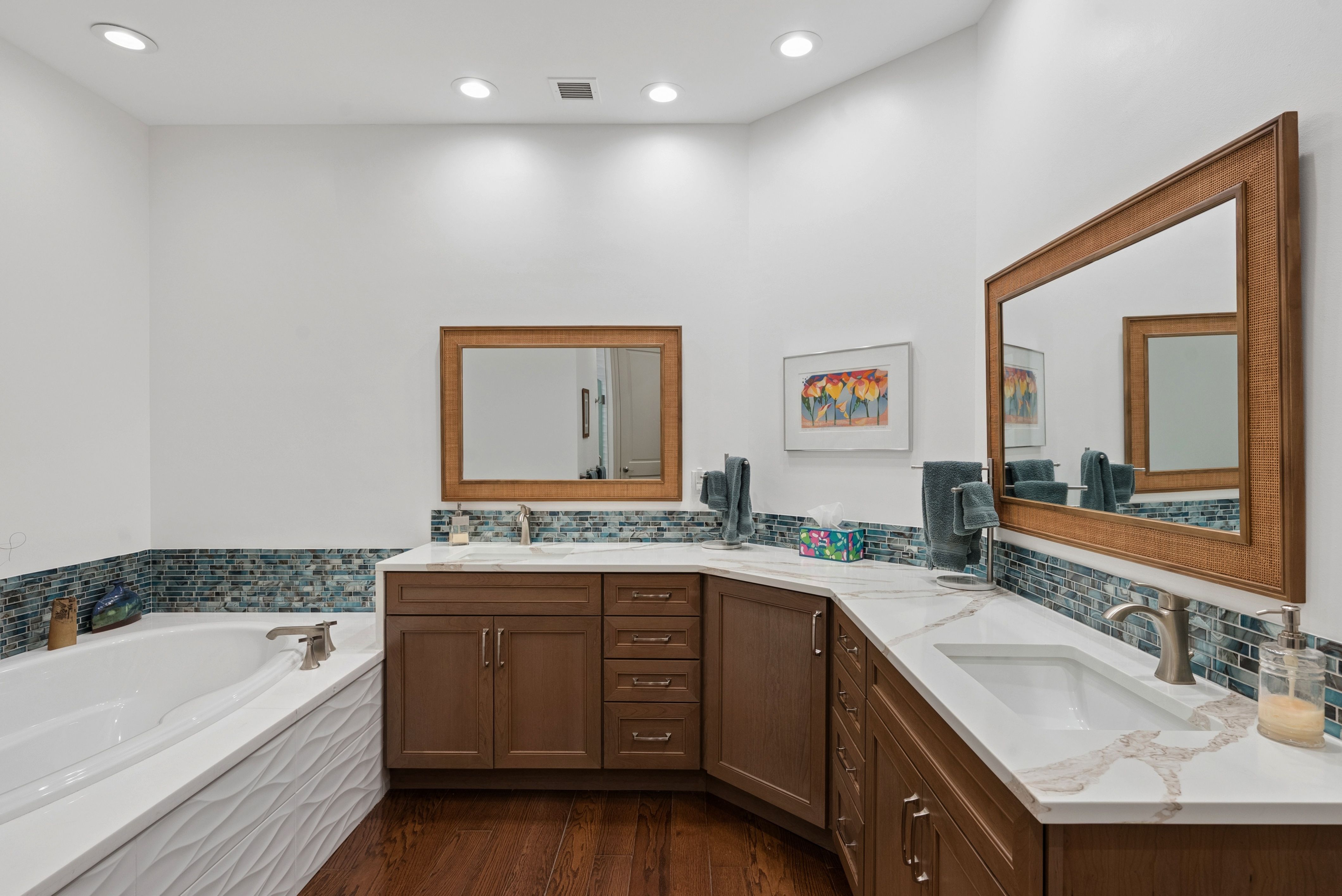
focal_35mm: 18
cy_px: 448
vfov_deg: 67.5
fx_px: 671
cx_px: 671
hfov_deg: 90.0
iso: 640
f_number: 9
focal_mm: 18
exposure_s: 1/30
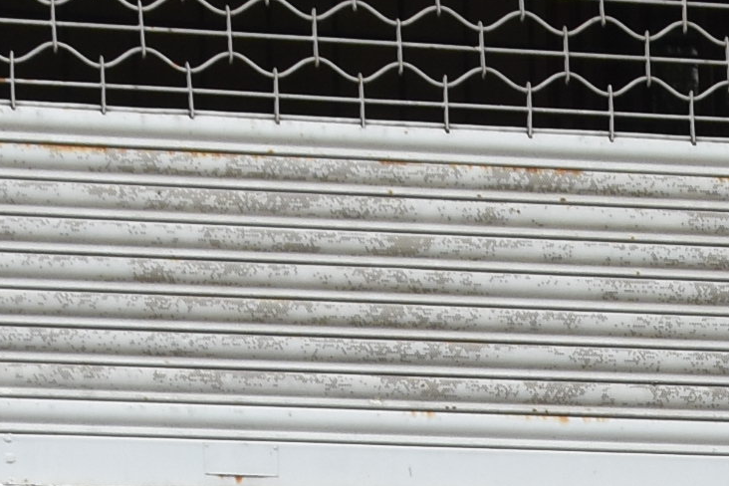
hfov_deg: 6.8
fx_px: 5973
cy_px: 1066
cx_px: 1294
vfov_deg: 4.6
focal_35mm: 295
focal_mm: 32
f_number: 8
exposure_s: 1/500
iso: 450
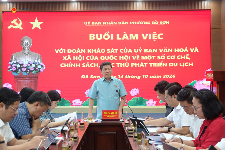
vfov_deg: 18.7
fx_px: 456
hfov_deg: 27.7
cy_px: 75
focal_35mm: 73
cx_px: 112
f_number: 5.6
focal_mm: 48.4
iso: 2000
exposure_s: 1/100
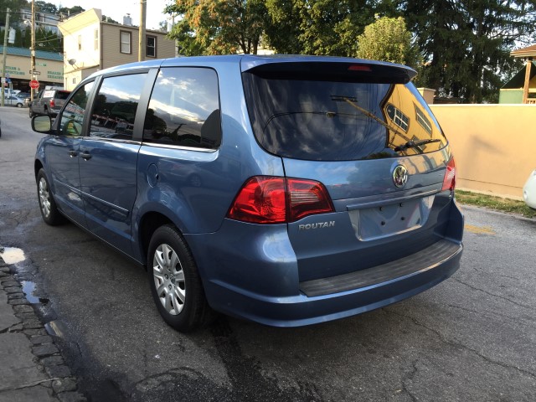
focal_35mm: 29
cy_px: 201
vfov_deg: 48.2
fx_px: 449
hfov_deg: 61.7
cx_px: 268
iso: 32
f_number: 2.2
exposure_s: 1/140
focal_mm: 4.15
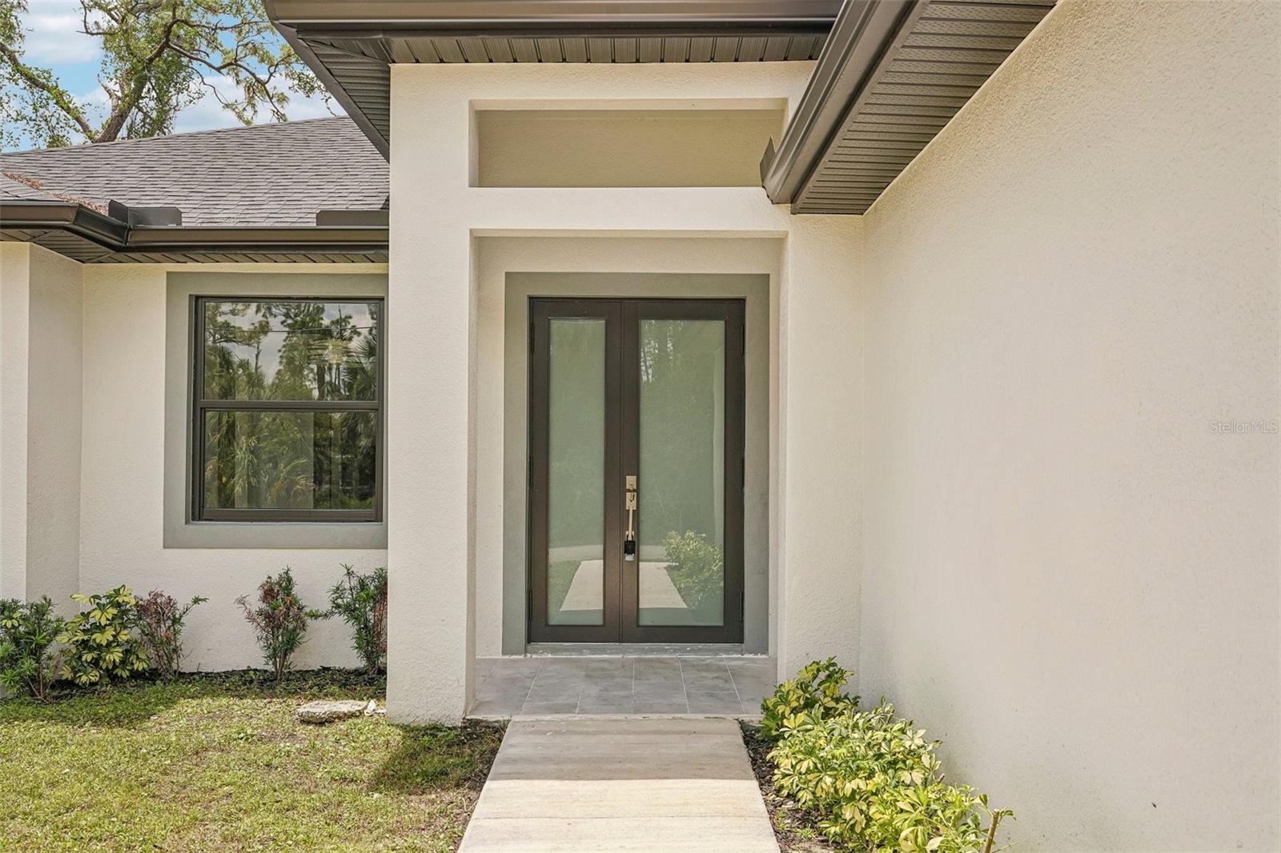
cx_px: 640
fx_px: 1227
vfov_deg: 38.3
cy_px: 426
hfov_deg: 55.1
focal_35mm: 34
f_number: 8
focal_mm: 34.5
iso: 400
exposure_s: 1/400
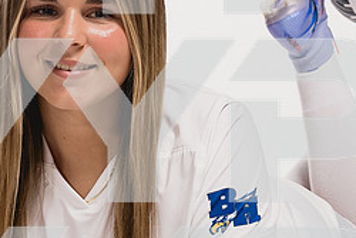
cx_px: 209
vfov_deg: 6.1
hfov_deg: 9.1
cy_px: 147
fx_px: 2236
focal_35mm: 226
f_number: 5.6
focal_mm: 70
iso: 400
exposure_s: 1/250
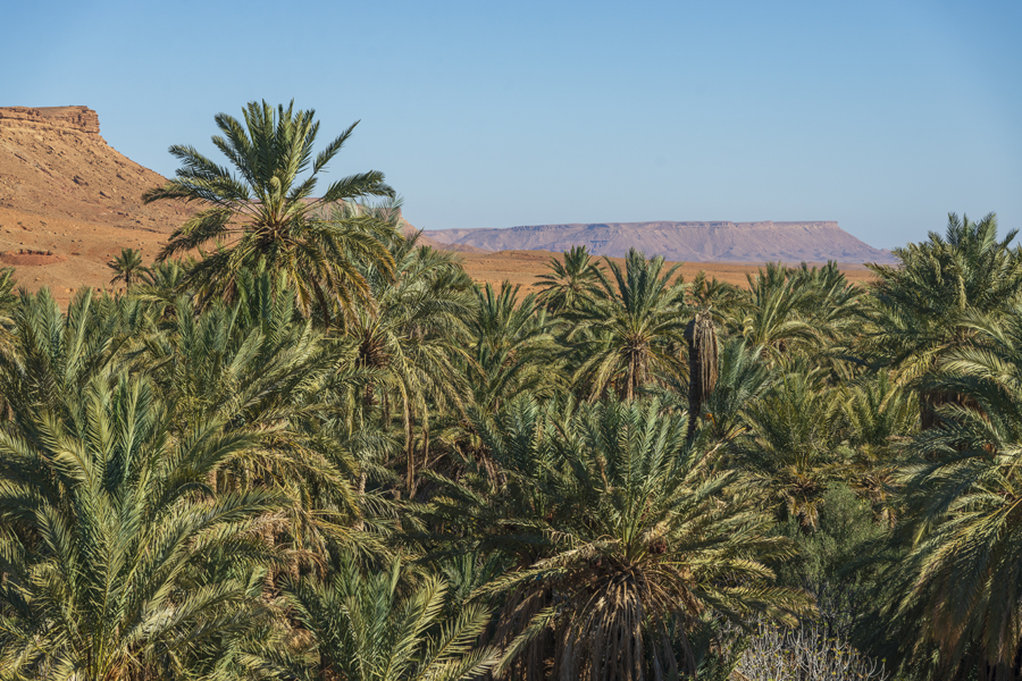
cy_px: 340
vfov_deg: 11.0
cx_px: 511
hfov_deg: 16.4
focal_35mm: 125
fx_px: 3548
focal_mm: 125
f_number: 7.1
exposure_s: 1/800
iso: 100
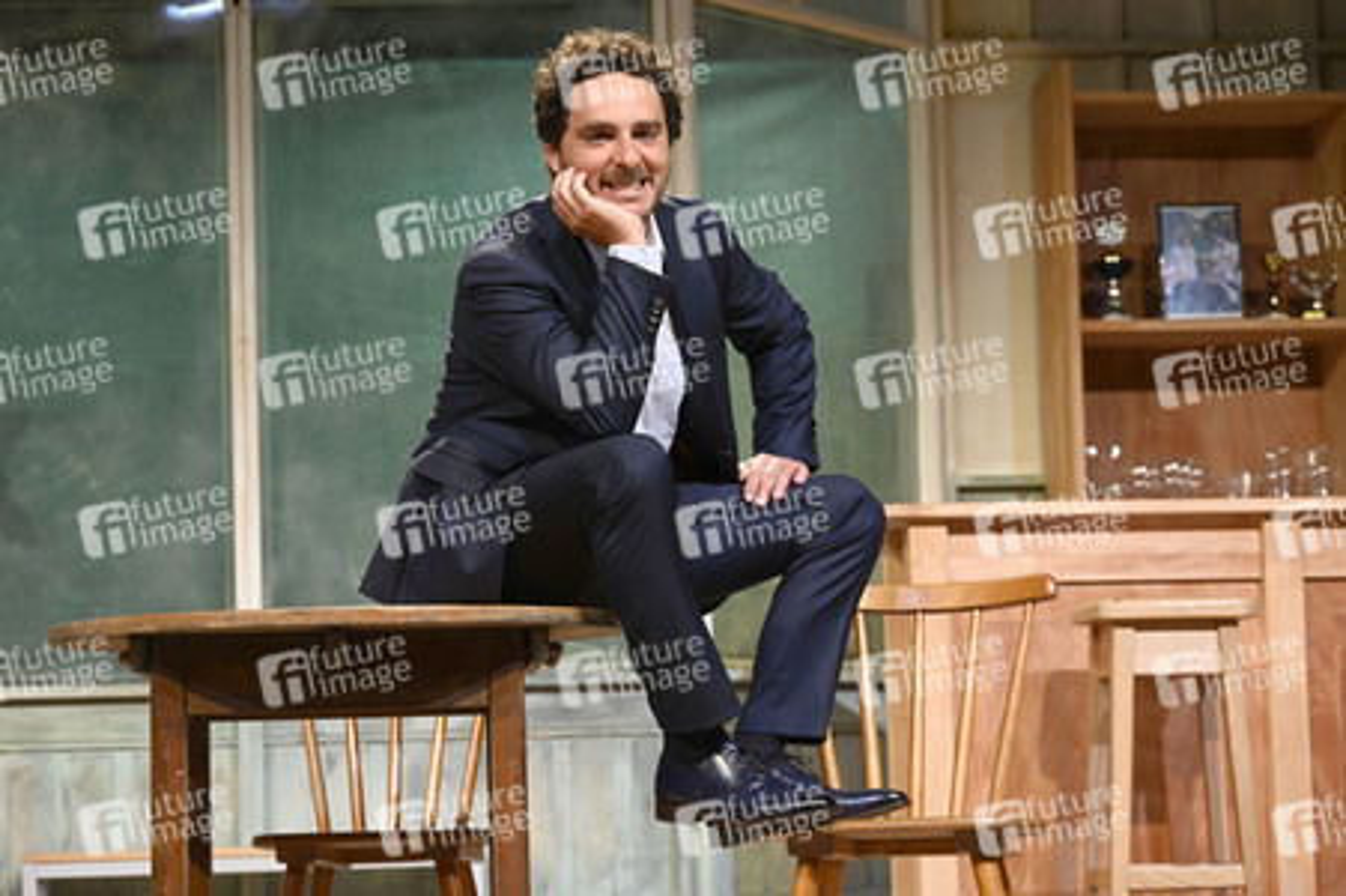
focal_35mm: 86
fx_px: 3213
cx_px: 673
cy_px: 448
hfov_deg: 23.7
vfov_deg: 15.9
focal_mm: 86
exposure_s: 1/60
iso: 1250
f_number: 6.3
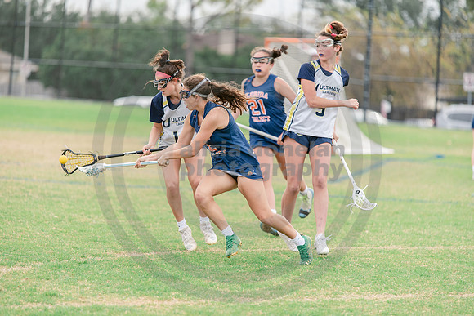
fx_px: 2634
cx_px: 237
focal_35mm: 200
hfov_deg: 10.3
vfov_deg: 6.9
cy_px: 158
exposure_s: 1/1250
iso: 320
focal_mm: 200
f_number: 2.8
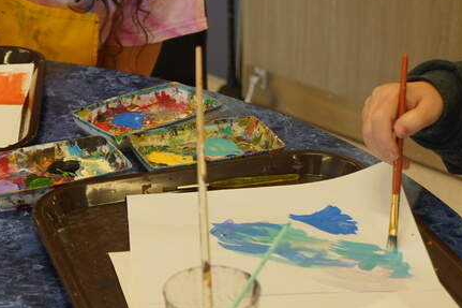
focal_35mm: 98
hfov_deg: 20.8
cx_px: 269
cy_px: 156
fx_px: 1257
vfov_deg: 14.0
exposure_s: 1/160
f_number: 4.5
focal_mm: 44
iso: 800
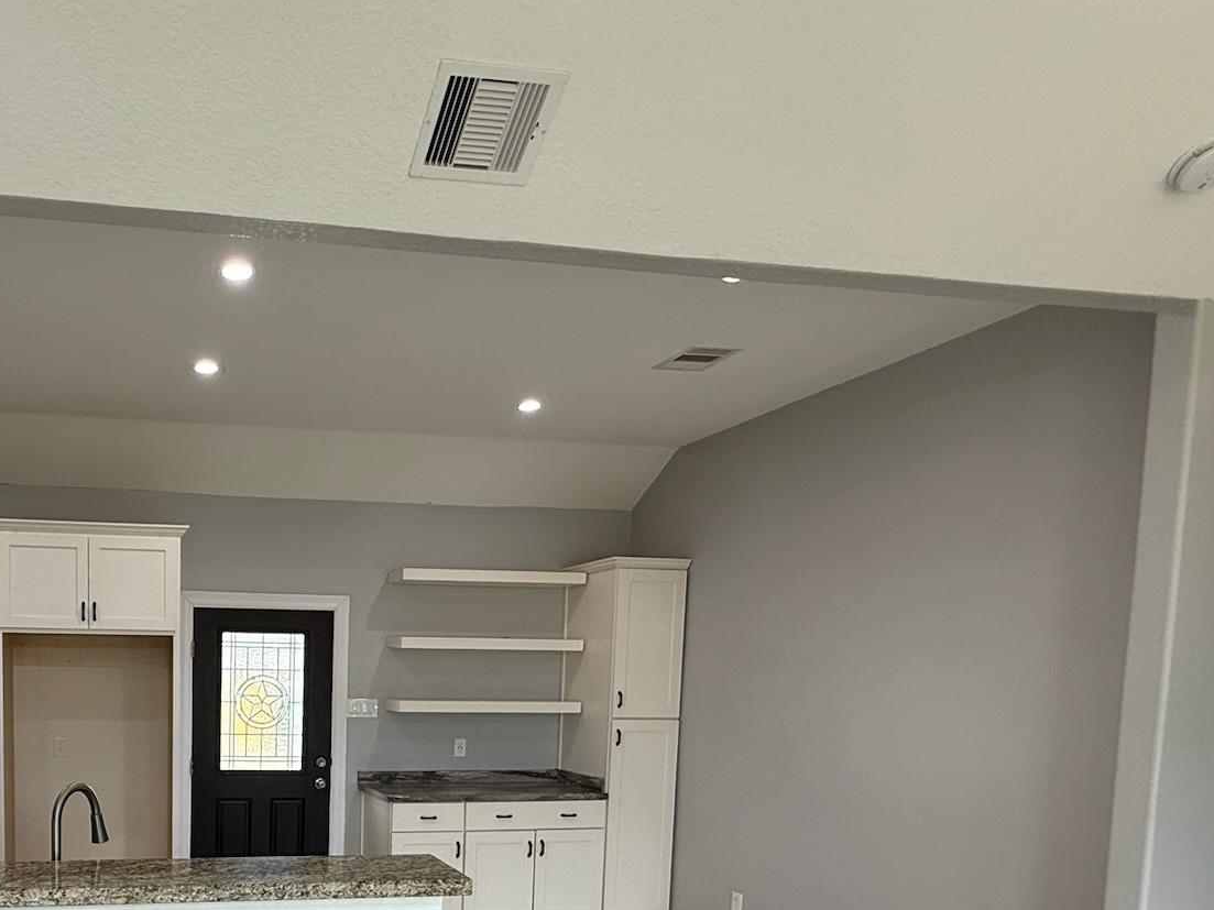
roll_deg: -0.9
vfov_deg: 49.3
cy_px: 754
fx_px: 912
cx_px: 255
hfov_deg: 62.1
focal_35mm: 26
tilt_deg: -3.5
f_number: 2.2
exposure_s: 1/120
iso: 160
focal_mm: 2.22
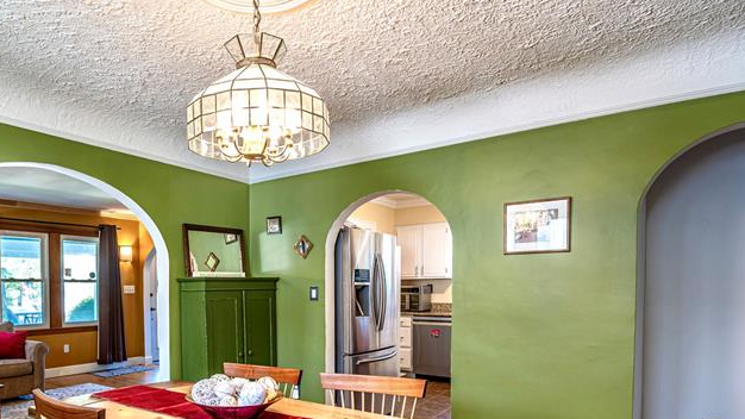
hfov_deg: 74.8
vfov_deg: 46.3
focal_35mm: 24
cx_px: 274
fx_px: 474
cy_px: 304
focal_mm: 14
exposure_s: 1/5
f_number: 9
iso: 200
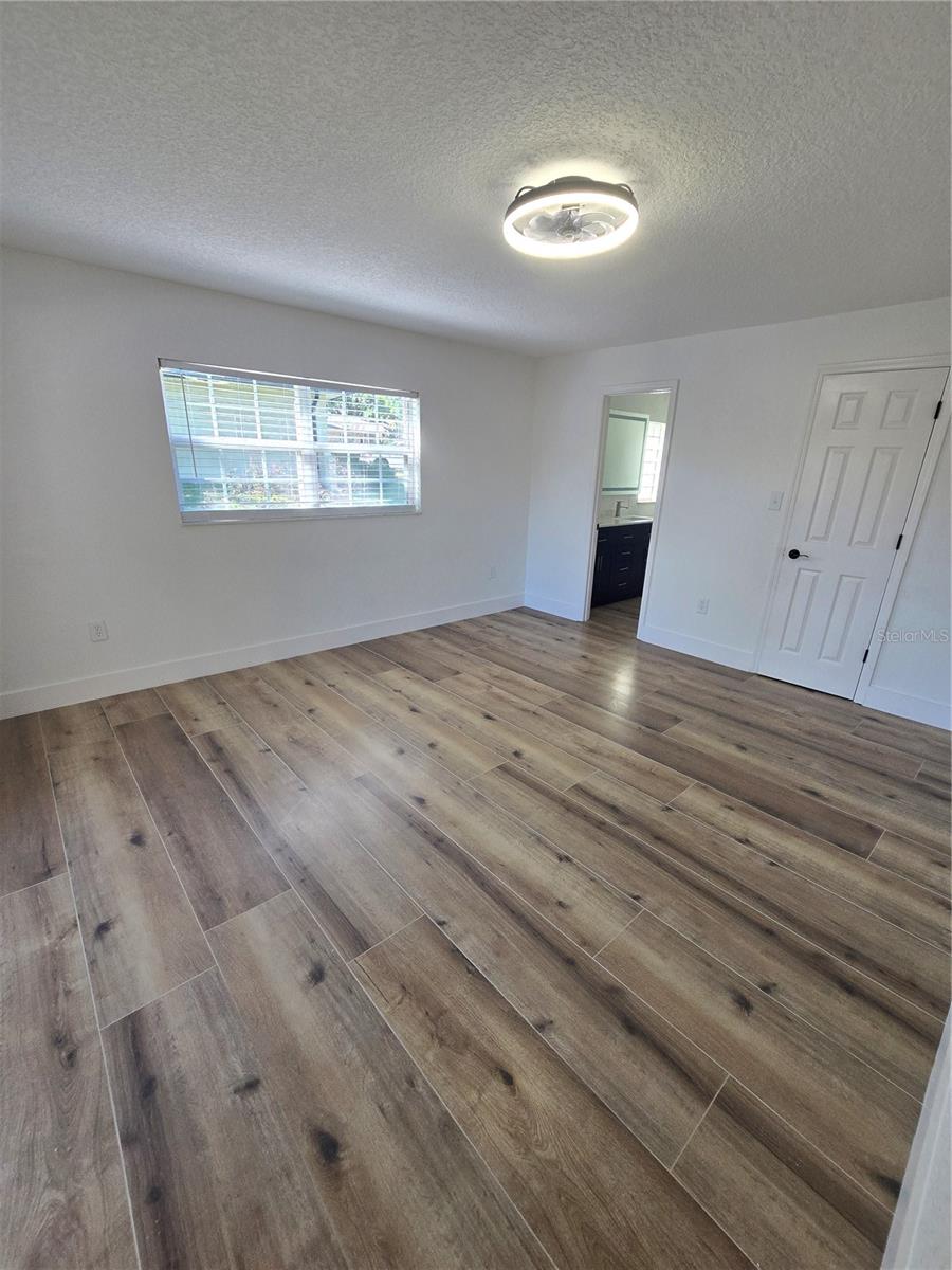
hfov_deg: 89.9
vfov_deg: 106.2
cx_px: 476
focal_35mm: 13
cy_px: 635
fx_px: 477
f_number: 2.2
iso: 80
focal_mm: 2.2
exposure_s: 1/120
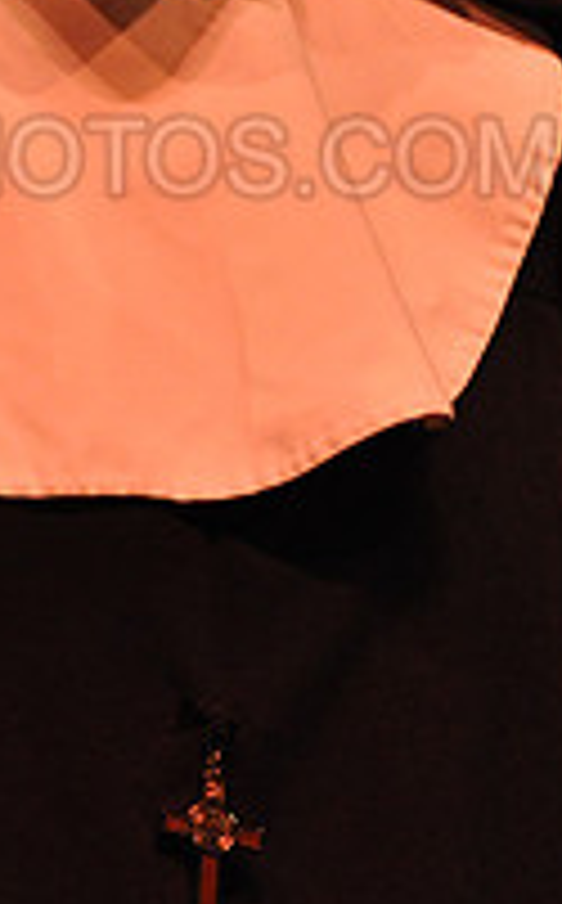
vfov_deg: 5.9
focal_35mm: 353
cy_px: 79
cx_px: -45
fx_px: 8682
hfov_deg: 3.7
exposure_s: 1/400
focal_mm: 80
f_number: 7.1
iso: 1600
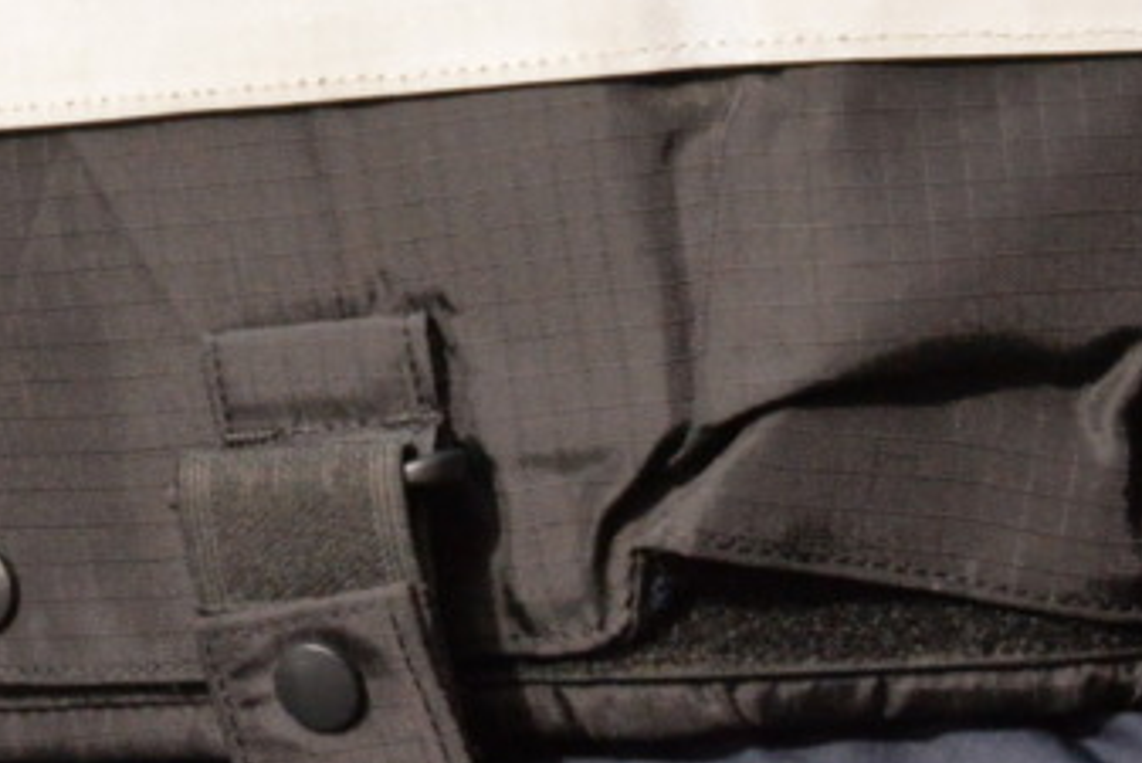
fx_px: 12662
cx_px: -359
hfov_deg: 5.1
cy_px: -592
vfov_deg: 3.4
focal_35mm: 399
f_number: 14
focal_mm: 105
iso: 5000
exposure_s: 1/800
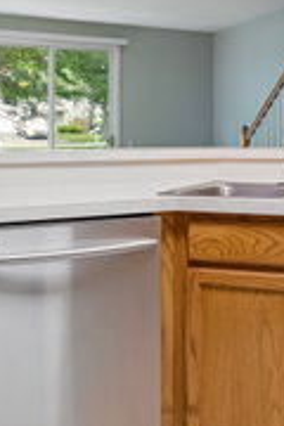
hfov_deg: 27.1
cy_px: 159
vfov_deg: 40.8
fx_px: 568
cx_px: 256
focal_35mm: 48
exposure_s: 1/8
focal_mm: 12
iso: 250
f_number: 8
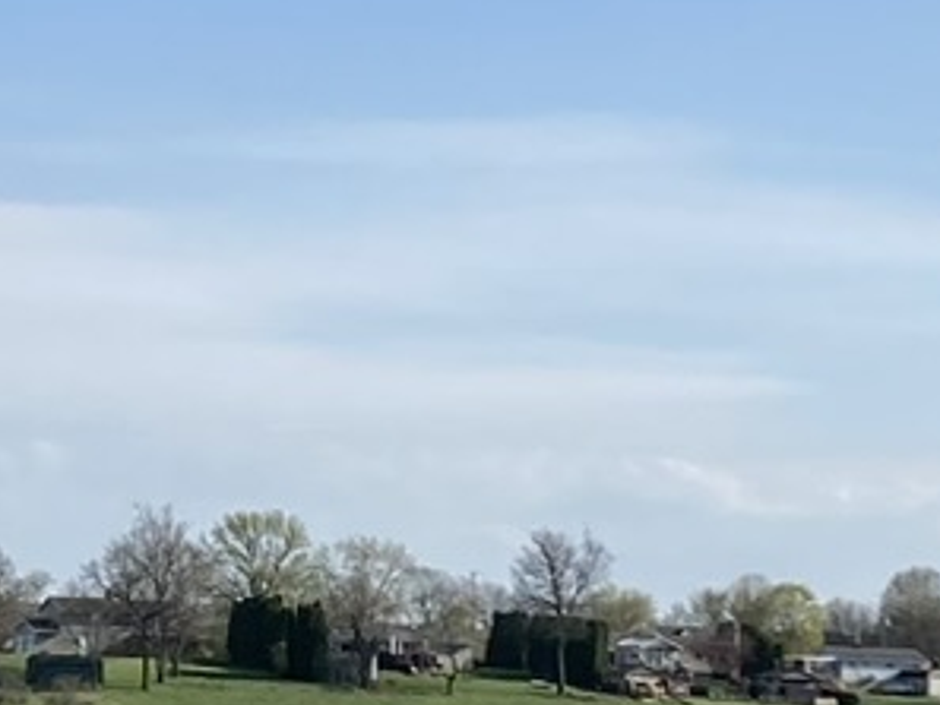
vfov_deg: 7.7
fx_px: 5243
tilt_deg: +7.2
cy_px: 243
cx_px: -127
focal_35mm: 193
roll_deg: -1.8
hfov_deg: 10.1
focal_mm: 3.99
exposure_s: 1/2404
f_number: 1.8
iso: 20
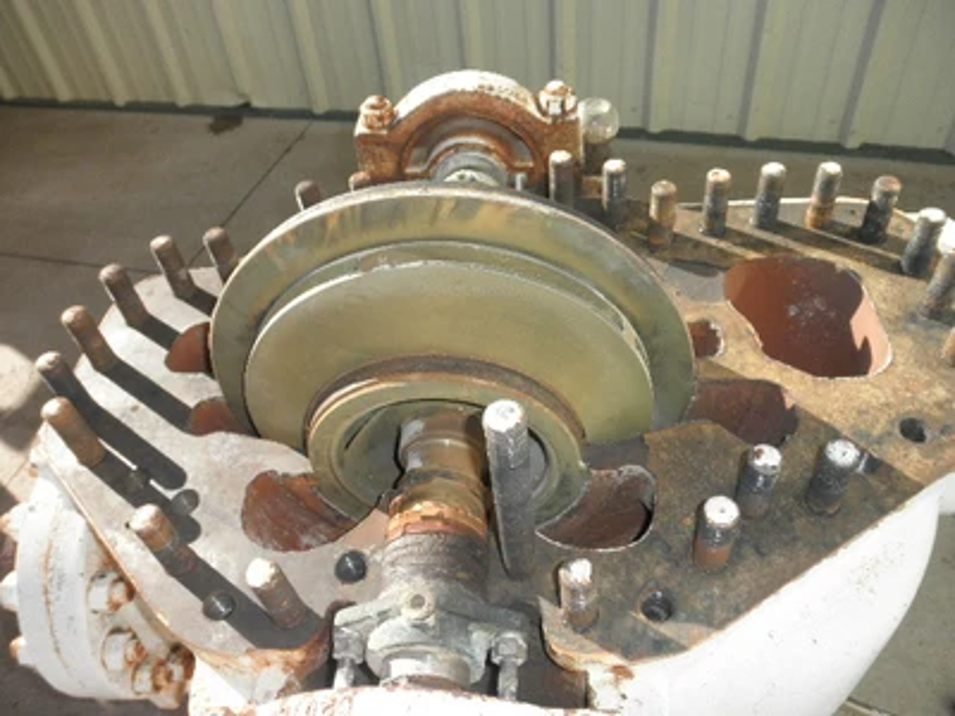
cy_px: 358
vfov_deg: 49.7
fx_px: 772
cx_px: 478
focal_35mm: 28
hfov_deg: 63.4
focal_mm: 5
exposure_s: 1/500
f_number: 3
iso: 64
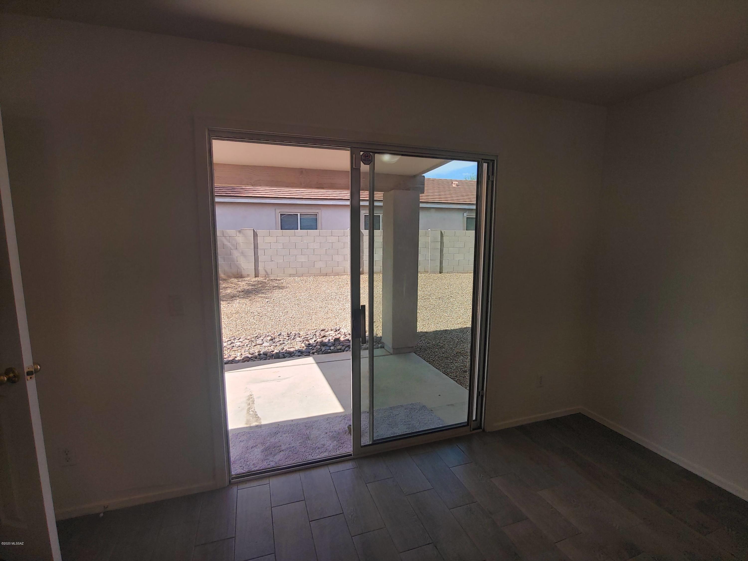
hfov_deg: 94.5
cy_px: 280
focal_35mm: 16
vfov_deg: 78.1
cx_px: 374
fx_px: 346
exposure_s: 1/402
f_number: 1.9
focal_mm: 2.18
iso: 50
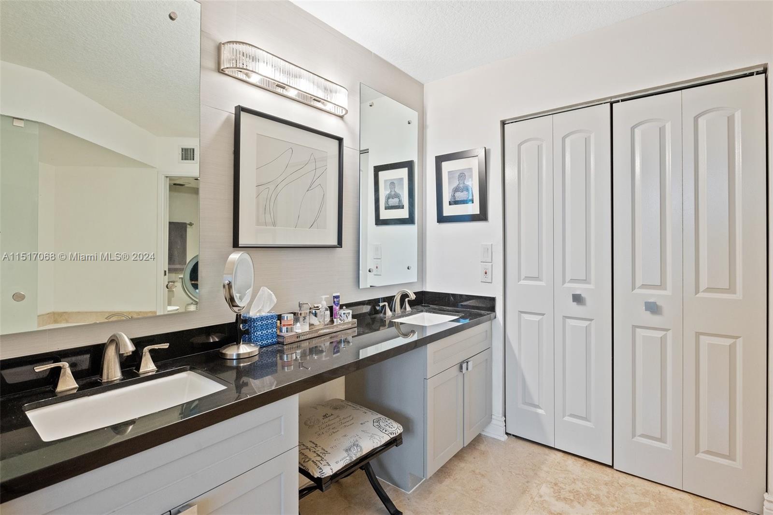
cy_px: 258
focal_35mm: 17
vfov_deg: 70.5
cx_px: 386
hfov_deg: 93.3
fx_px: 365
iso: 450
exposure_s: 1/15
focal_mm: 17
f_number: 8
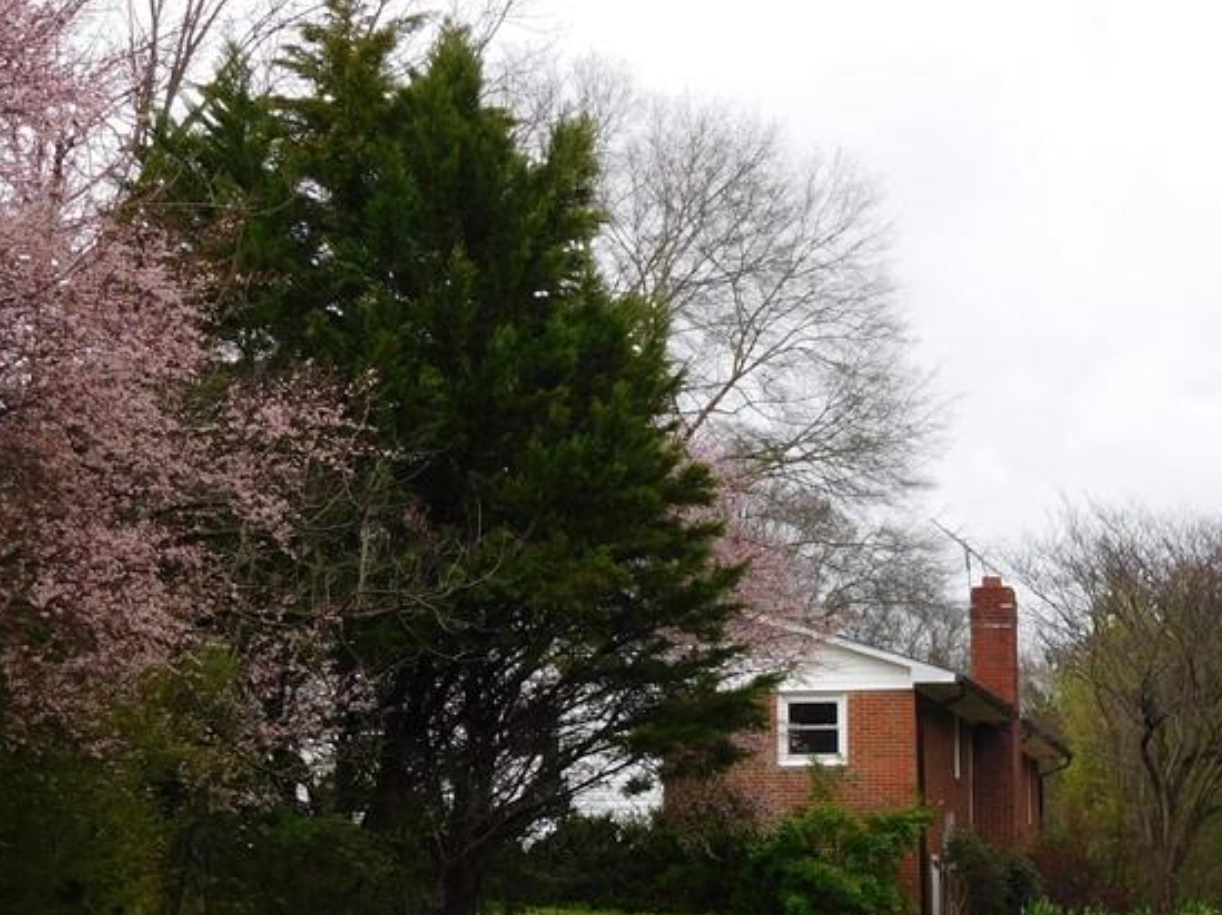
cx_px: 1073
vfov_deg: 17.3
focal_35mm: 84
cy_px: 806
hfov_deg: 22.8
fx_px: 2963
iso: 125
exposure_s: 1/320
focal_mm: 8
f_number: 4
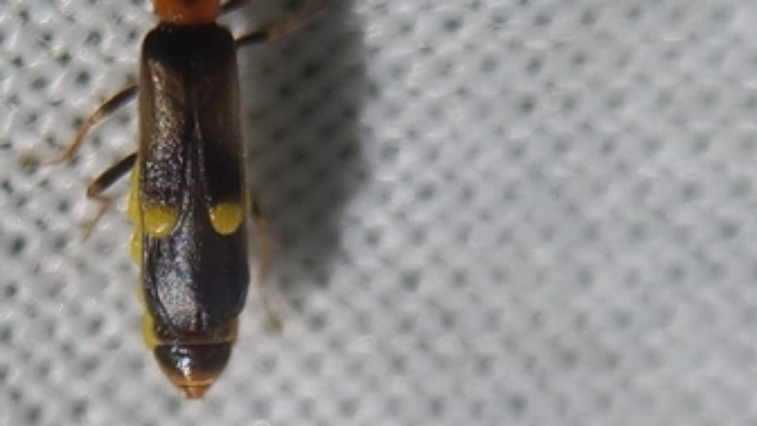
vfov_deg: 21.9
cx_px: 176
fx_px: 1084
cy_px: 77
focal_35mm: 54
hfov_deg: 37.4
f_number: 1.8
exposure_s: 1/10000
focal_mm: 5.4
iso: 50
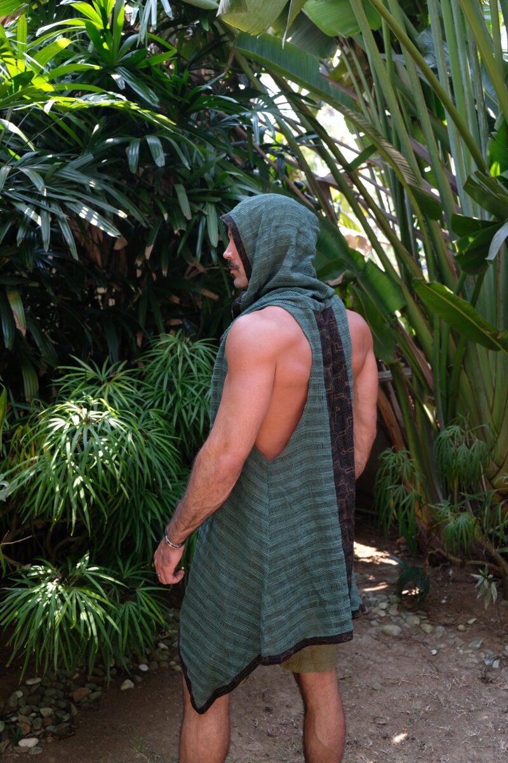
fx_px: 762
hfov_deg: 36.9
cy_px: 382
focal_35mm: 36
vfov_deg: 53.1
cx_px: 254
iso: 250
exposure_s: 1/200
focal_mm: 24.3
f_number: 3.2
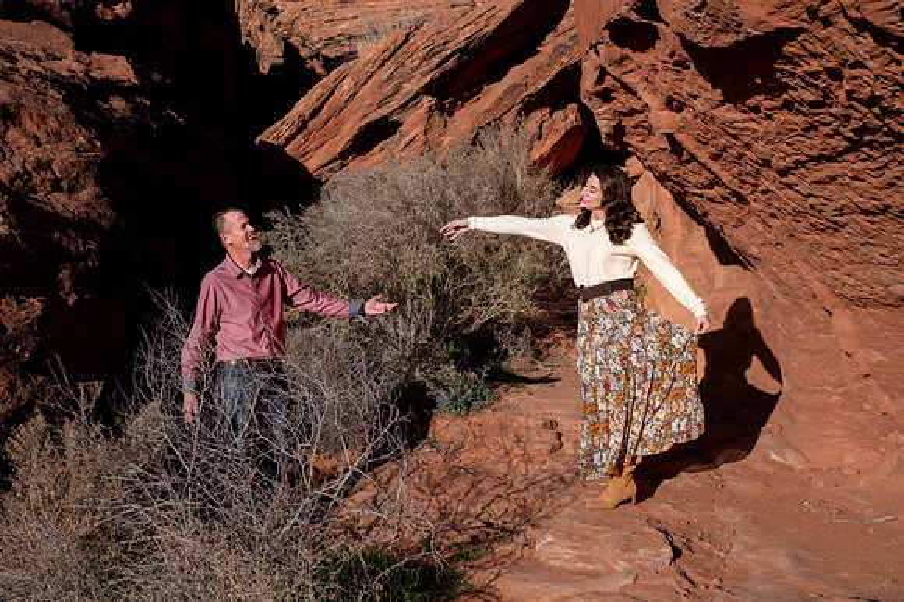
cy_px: 250
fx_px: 1173
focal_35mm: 47
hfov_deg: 42.0
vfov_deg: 28.7
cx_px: 390
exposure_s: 1/320
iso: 200
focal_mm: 40
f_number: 9
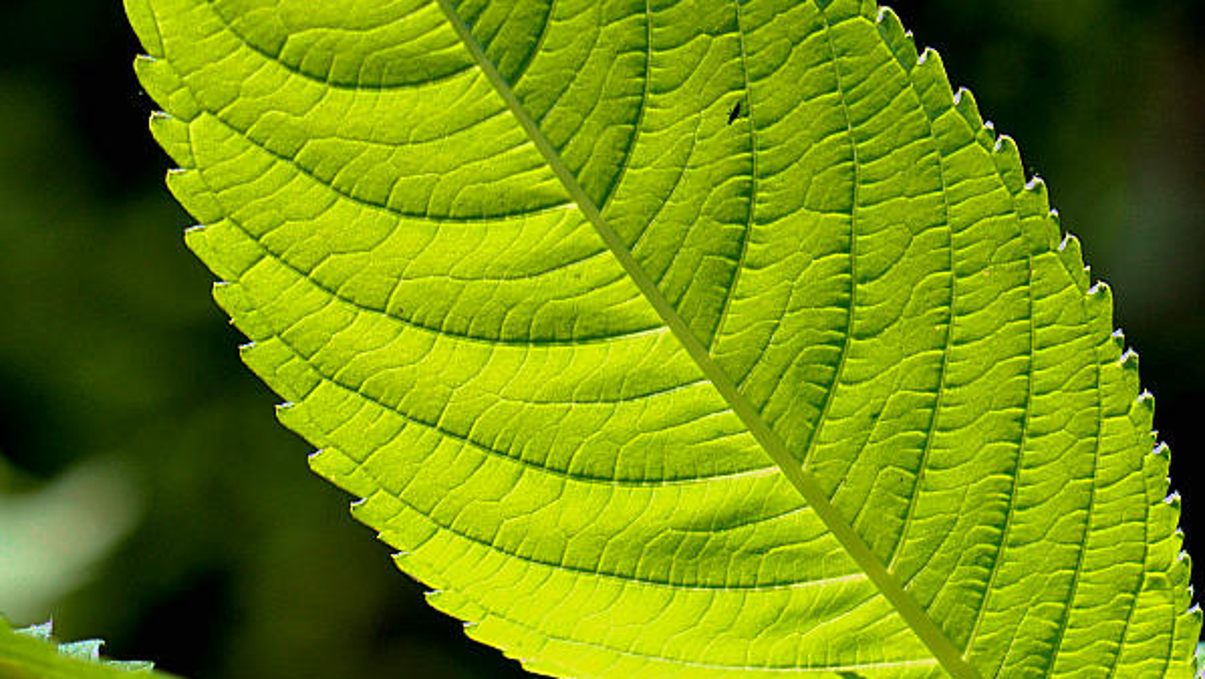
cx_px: 901
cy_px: 195
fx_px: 12019
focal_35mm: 376
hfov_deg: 5.7
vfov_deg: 3.2
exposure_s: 1/200
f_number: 5.6
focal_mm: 140
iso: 400
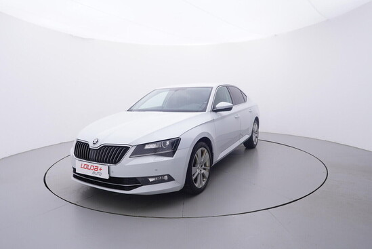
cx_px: 186
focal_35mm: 22
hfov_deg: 77.3
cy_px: 124
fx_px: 233
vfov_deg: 56.2
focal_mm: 15
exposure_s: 1/80
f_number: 5
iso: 200
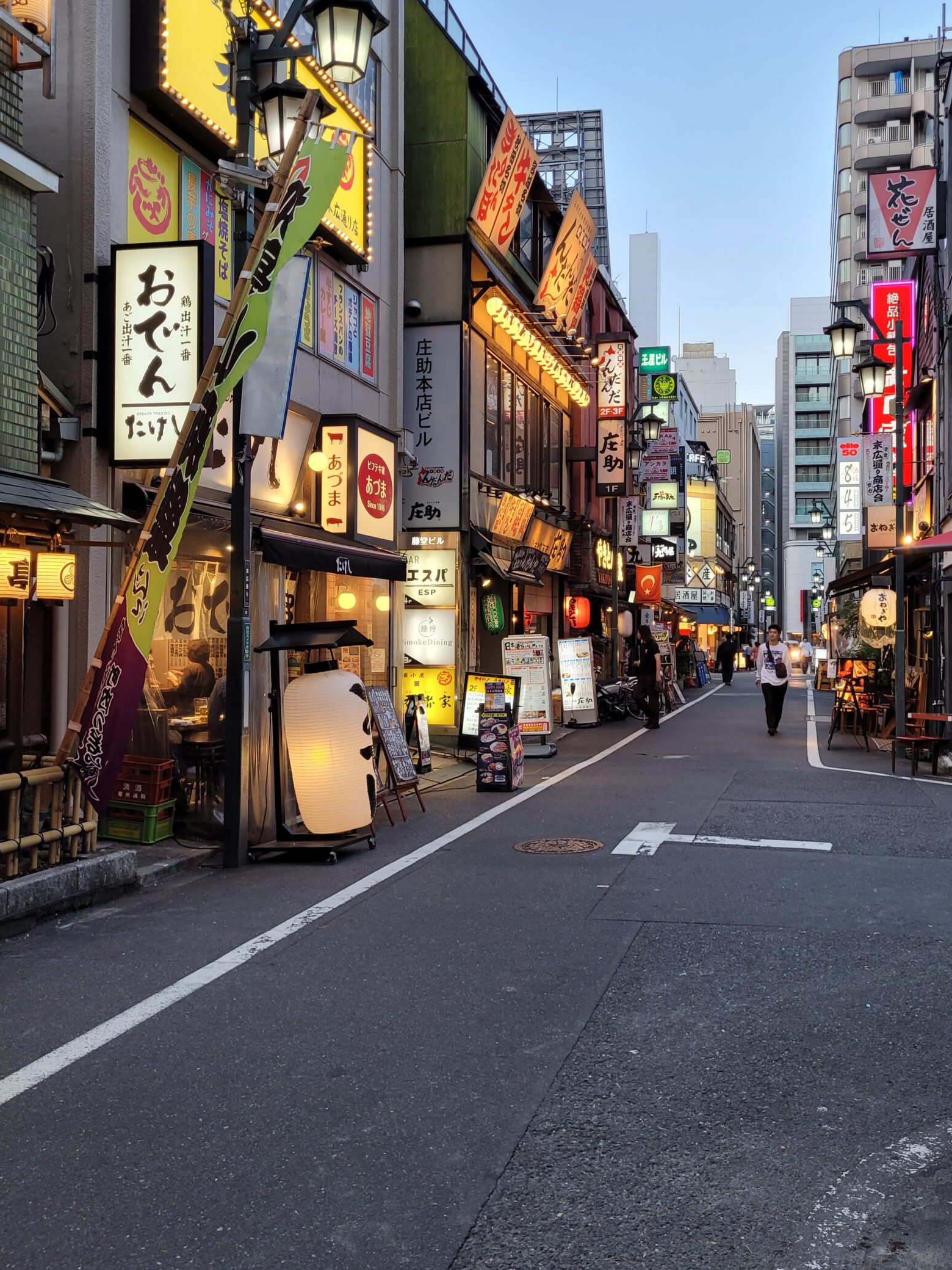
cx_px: 529
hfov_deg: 44.1
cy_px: 604
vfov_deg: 56.8
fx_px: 1173
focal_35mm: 32
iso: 100
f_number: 1.8
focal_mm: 5.4
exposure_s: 1/100
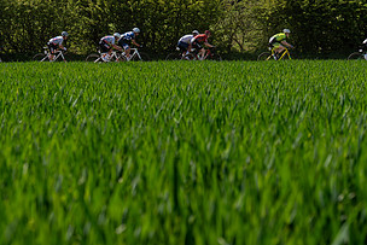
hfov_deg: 14.9
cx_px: 47
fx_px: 1387
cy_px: 62
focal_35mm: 136
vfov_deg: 10.1
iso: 160
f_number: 5.6
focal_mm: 70
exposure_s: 1/1000
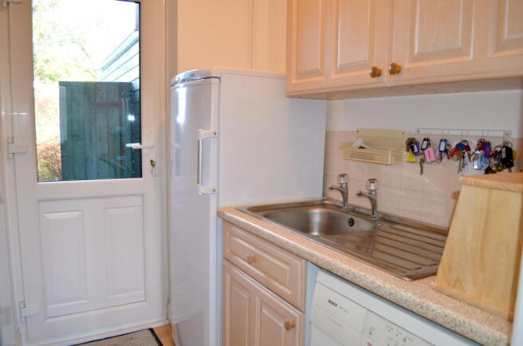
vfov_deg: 47.7
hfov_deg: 67.5
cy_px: 173
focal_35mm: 27
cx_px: 262
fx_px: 391
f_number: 3.5
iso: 400
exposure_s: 1/80
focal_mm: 18
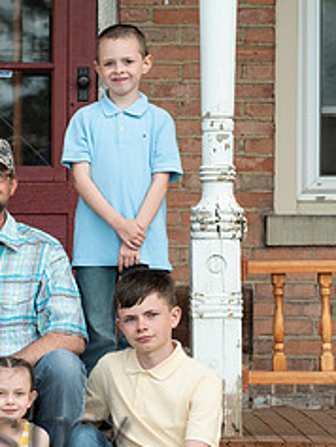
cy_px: 305
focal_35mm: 306
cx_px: -66
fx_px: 3957
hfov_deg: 4.8
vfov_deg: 6.5
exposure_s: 1/125
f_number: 5.6
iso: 320
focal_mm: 130
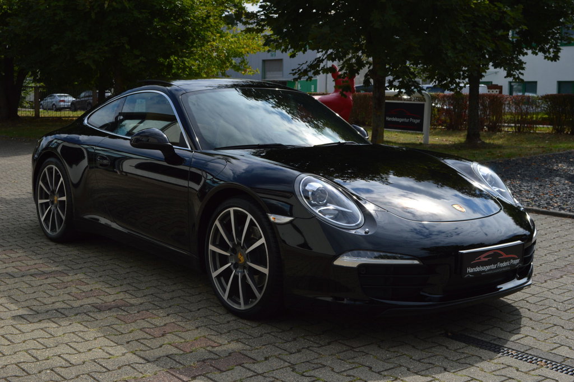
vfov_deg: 28.0
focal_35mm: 48
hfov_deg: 41.1
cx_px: 287
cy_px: 191
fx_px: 765
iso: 100
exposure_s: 1/400
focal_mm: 32
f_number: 10
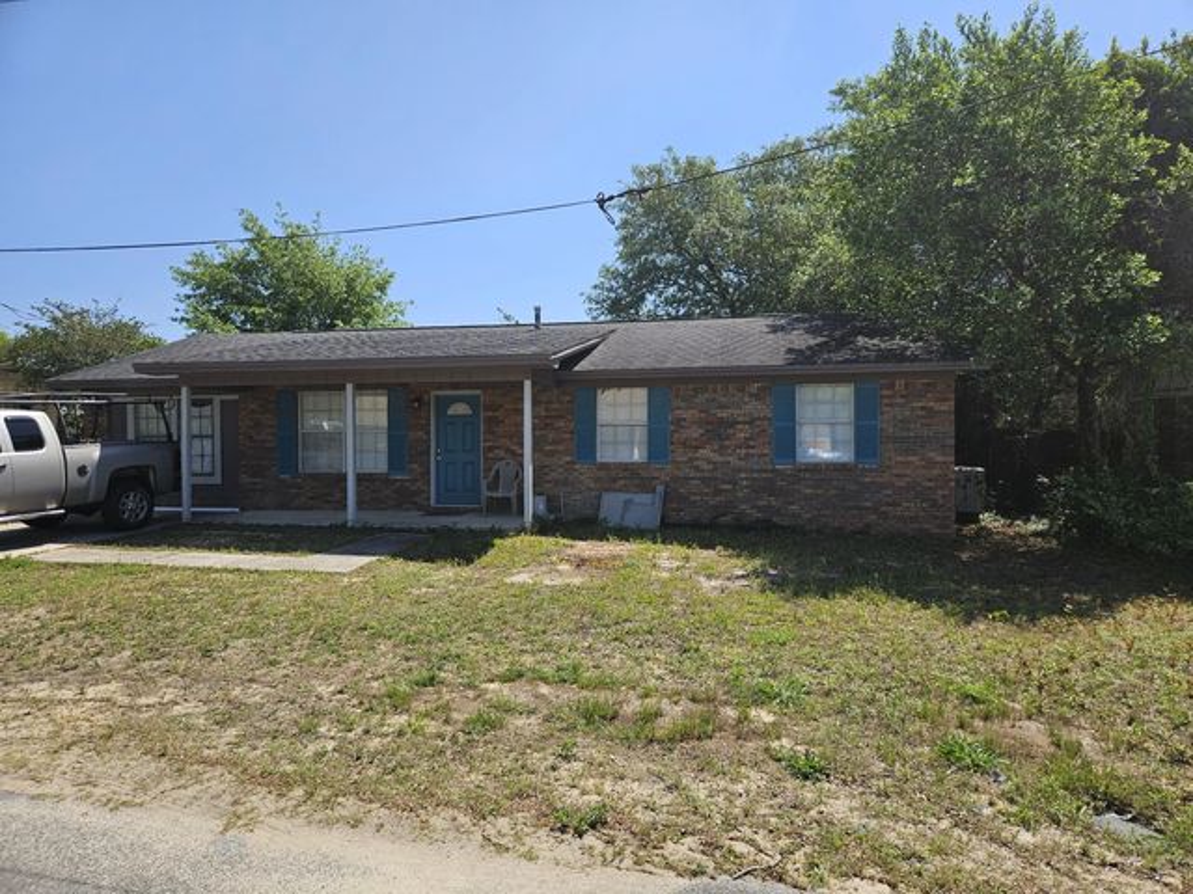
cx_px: 596
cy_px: 447
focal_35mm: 23
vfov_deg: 58.9
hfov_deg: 73.9
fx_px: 793
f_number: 1.8
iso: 25
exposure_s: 1/1756
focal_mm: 5.4
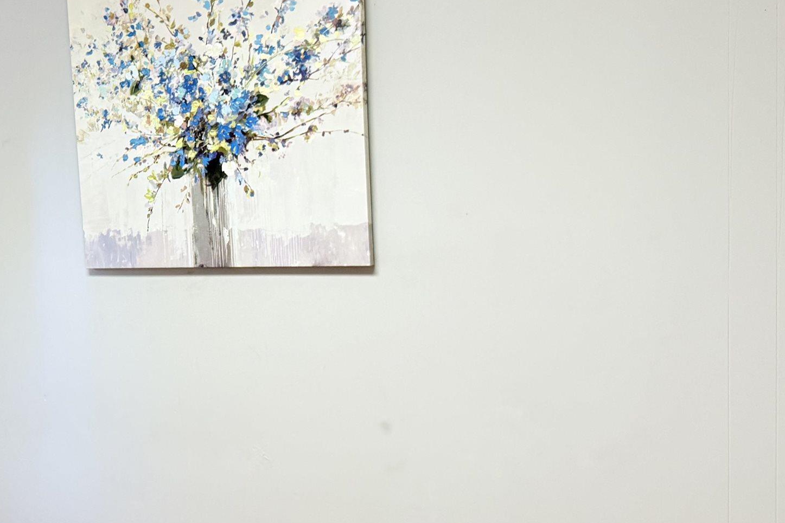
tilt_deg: -3.4
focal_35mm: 53
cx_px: 22
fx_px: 1156
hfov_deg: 34.5
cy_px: 244
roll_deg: +1.1
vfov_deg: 25.5
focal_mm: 6.76
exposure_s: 1/60
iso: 400
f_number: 1.78
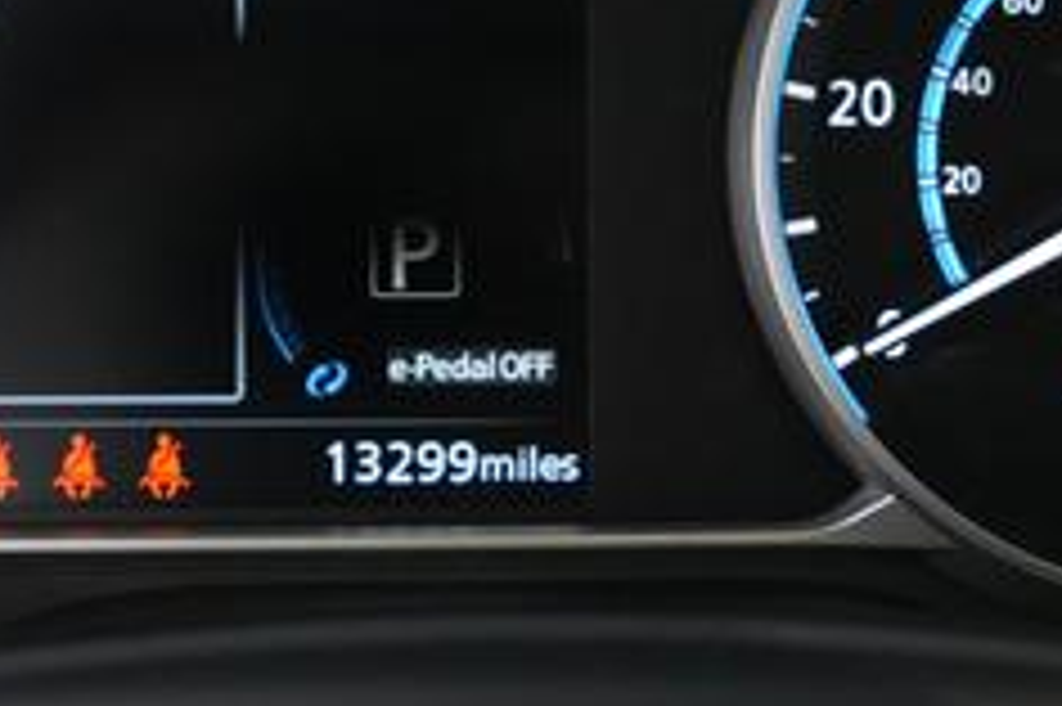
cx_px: 378
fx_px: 2240
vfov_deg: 17.9
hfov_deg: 26.6
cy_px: 283
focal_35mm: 76
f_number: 2.8
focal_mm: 28
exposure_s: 1/250
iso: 12800
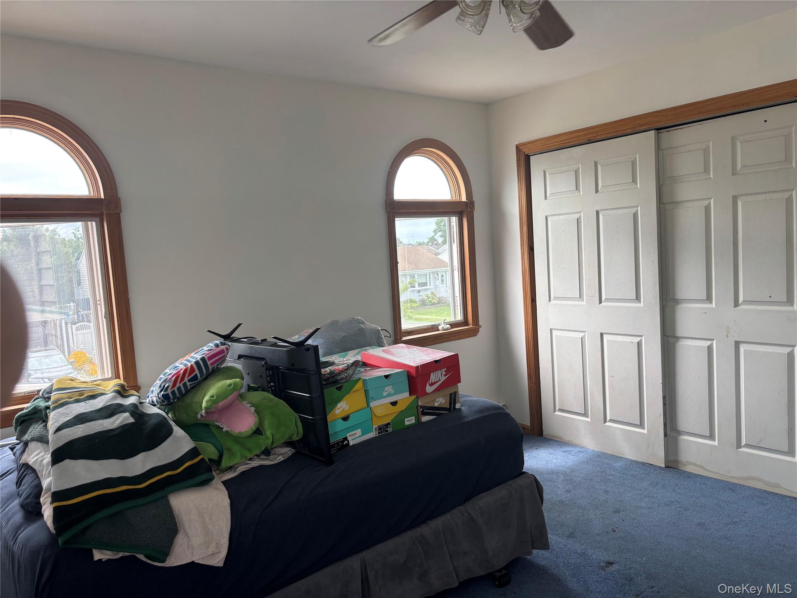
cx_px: 398
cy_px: 299
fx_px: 599
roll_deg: +4.0
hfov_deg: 67.3
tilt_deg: -4.5
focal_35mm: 26
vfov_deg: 53.1
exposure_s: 1/121
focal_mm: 5.96
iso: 40
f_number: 1.6
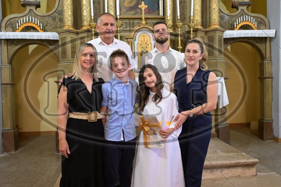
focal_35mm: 33
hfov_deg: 57.9
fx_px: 254
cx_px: 135
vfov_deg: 40.5
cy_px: 88
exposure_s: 1/125
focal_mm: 30.5
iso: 5000
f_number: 4.5
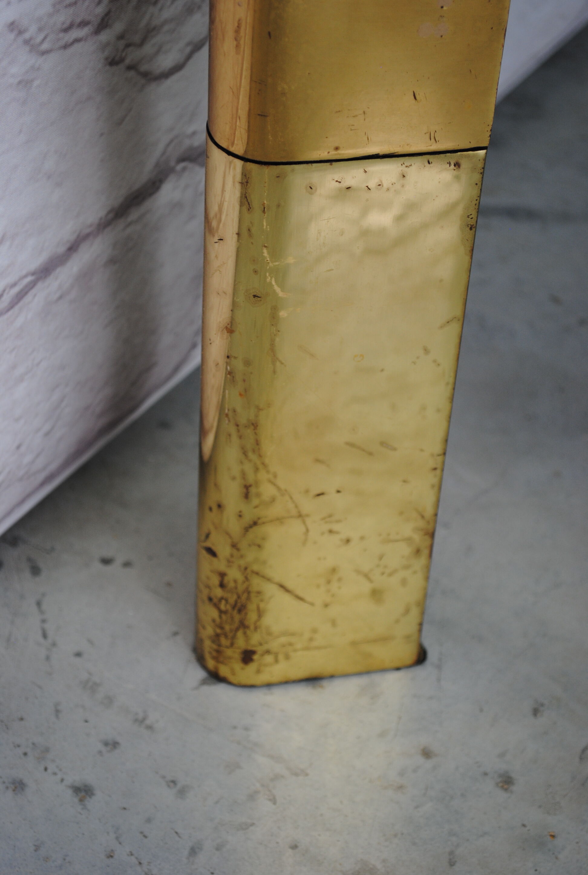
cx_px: 294
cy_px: 438
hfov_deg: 16.6
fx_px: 2012
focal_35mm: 82
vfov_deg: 24.6
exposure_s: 1/80
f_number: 5.6
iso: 200
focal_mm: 55
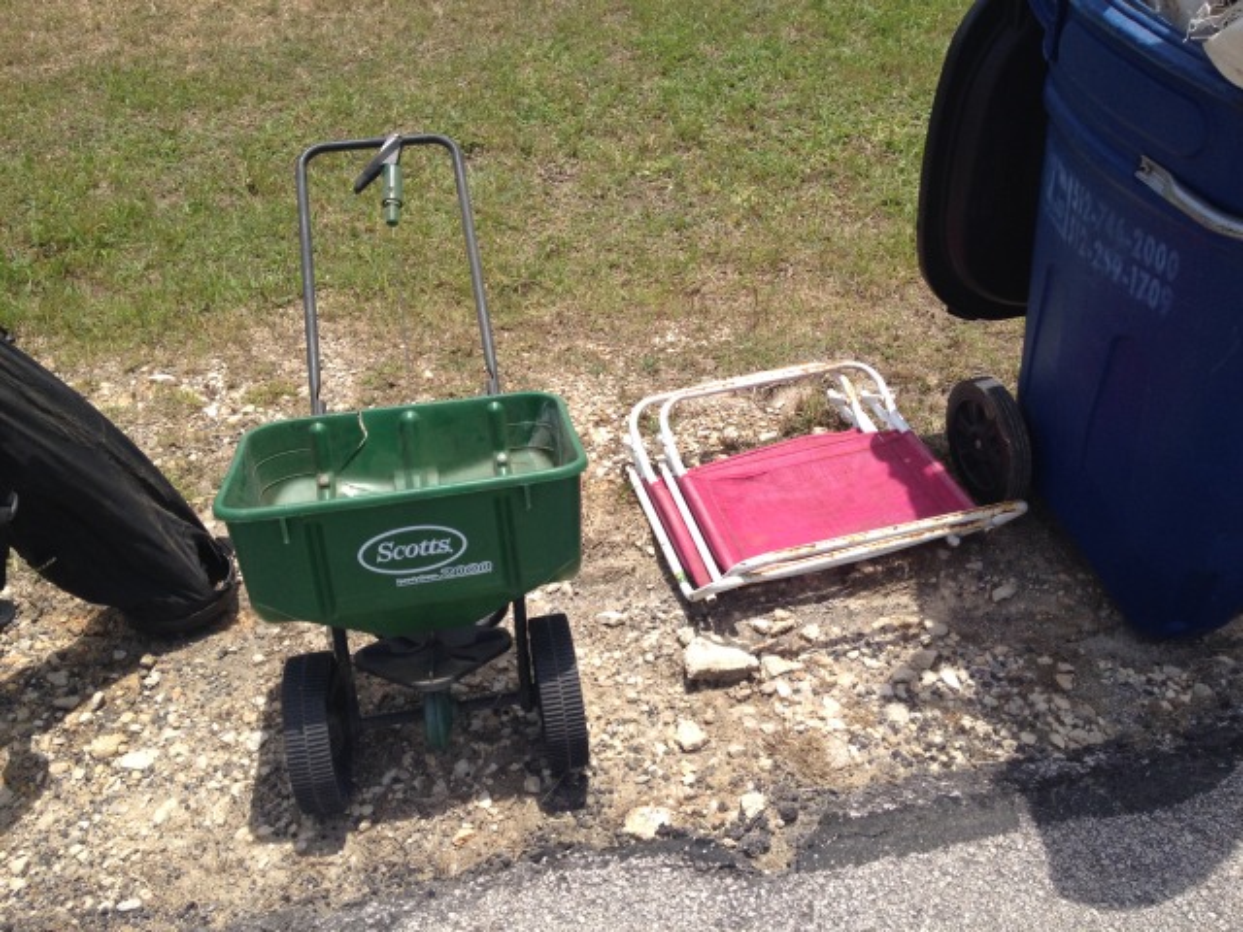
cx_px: 622
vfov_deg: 40.7
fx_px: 1257
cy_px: 466
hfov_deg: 52.6
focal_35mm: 35
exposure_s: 1/1381
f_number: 2.4
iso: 50
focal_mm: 4.28
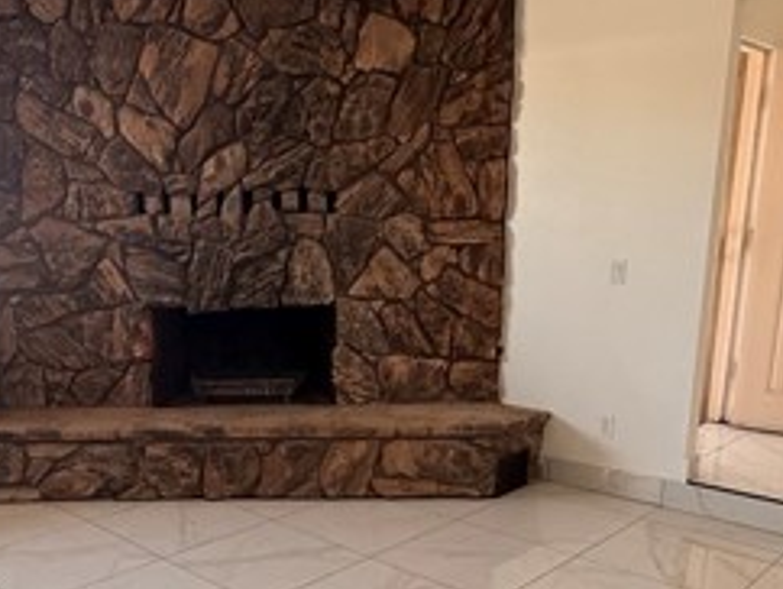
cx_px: 320
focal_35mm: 37
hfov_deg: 49.8
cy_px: 440
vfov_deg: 37.8
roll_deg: +0.5
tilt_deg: -15.1
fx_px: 838
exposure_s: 1/99
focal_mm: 2.22
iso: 200
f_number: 2.2
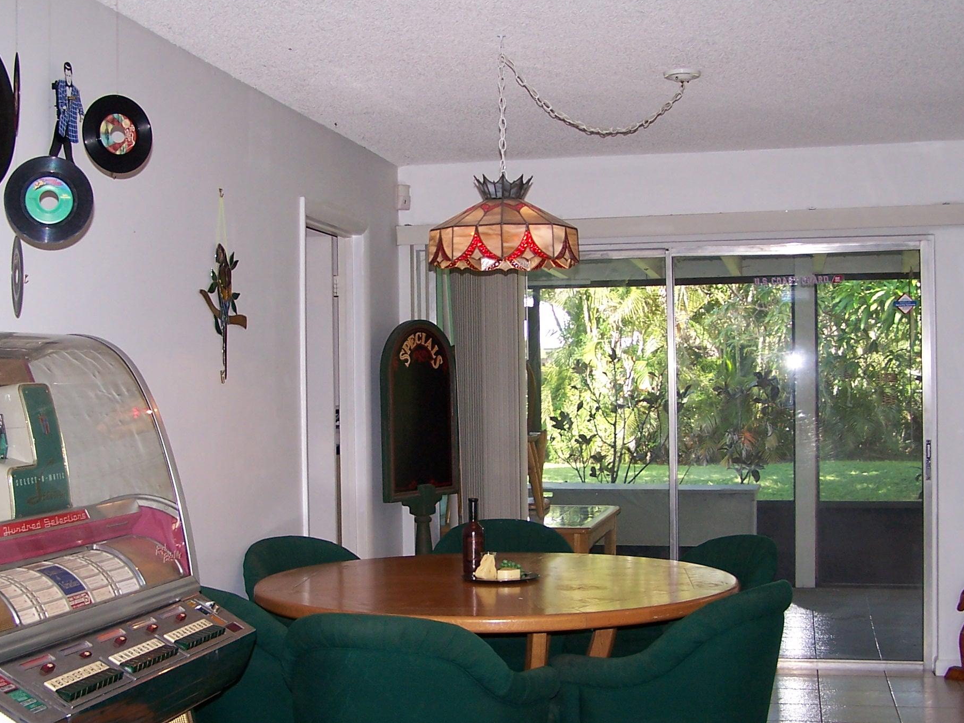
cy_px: 376
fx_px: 1420
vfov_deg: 28.6
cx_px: 460
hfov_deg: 37.5
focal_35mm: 51
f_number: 2.8
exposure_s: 1/60
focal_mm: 6.7
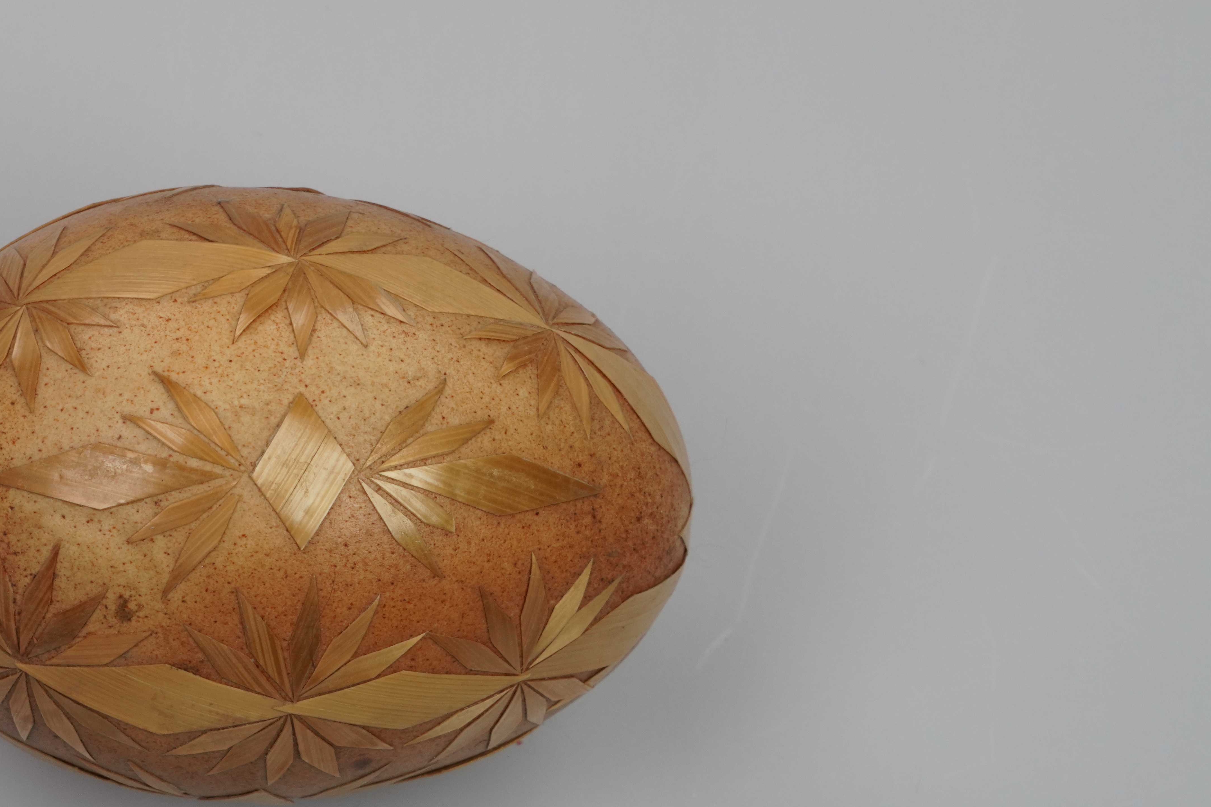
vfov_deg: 7.5
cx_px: 361
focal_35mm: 183
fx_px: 6156
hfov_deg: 11.2
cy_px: 649
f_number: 22
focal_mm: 99
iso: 1000
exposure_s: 1/100
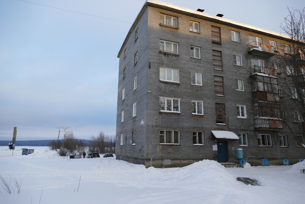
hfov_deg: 71.5
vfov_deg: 51.3
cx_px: 152
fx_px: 212
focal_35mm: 25
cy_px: 102
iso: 125
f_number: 2.8
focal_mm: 9.12
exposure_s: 1/500
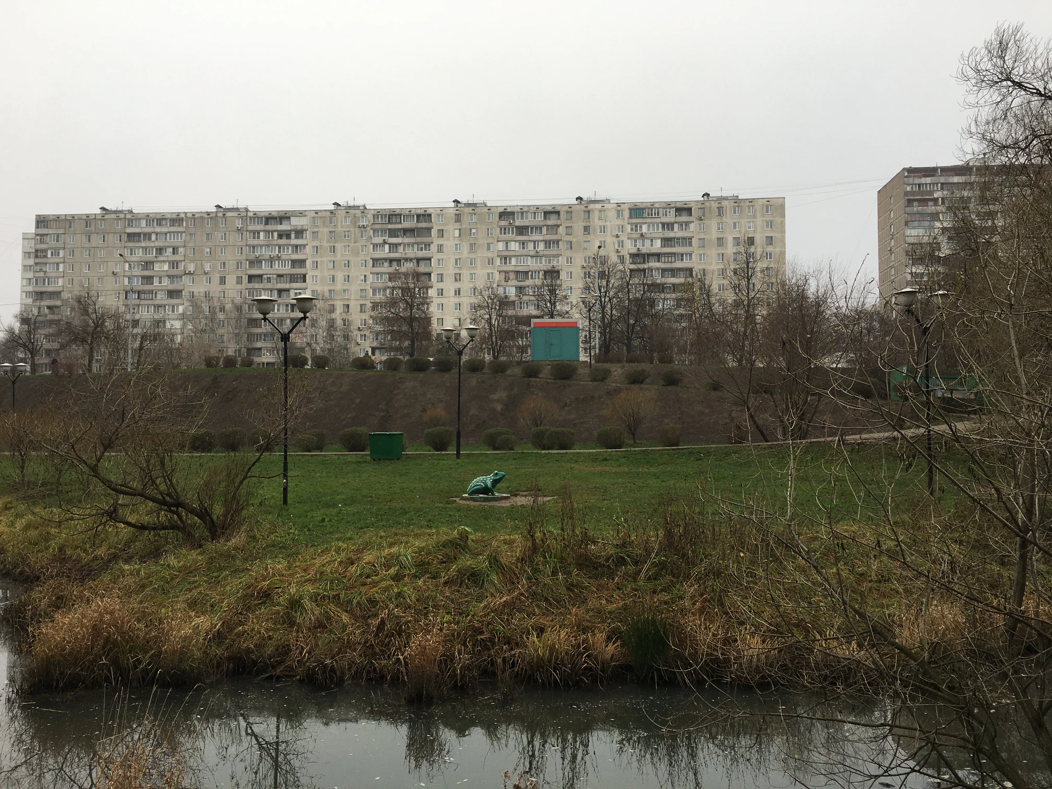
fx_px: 881
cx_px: 526
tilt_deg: +3.1
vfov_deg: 48.2
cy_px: 394
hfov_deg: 61.7
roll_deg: -0.8
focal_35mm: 29
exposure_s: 1/206
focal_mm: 4.15
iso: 25
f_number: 2.2
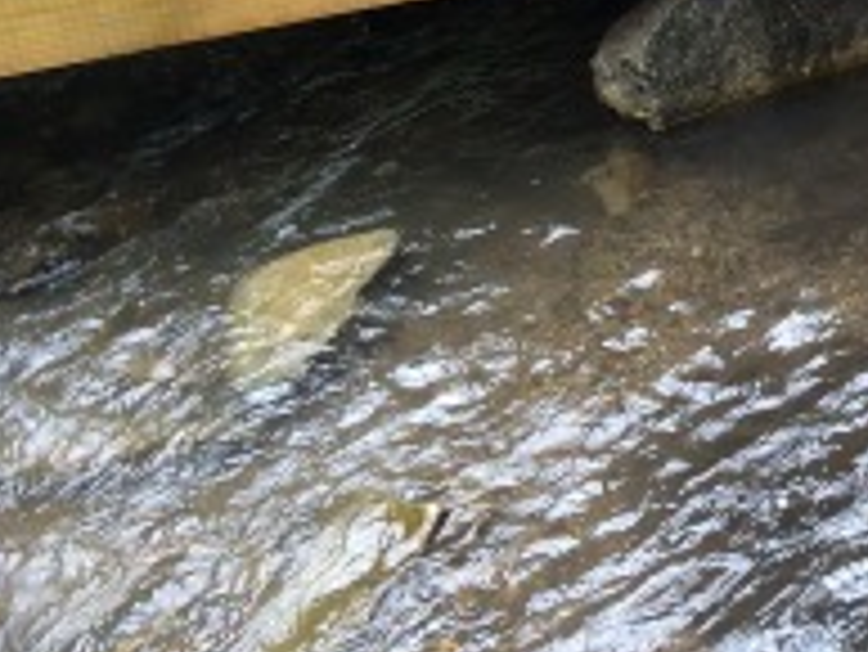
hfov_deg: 17.7
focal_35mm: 96
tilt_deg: -22.3
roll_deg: +3.5
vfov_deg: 14.5
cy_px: -283
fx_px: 2409
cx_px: 1394
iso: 32
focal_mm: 4.15
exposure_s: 1/134
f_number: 2.2
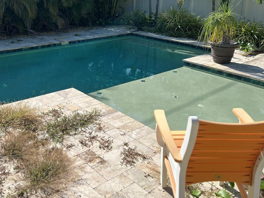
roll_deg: +0.1
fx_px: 305
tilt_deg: -11.9
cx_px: 103
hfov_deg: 46.5
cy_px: 48
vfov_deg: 35.1
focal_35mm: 40
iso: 50
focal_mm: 5.7
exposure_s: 1/3704
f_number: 1.5
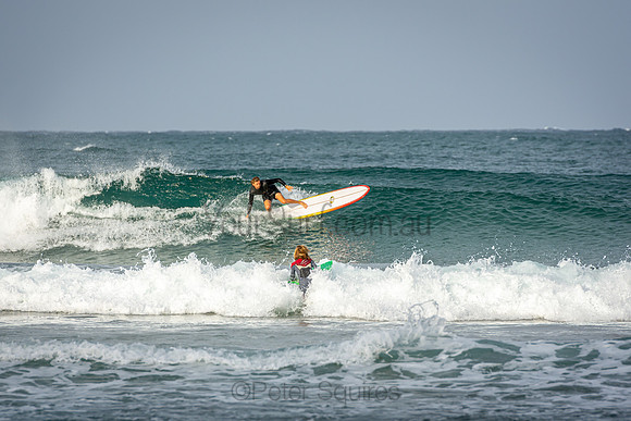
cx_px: 316
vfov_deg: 4.4
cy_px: 210
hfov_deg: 6.6
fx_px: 5441
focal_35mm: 310
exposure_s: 1/2000
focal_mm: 200
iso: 200
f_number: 5
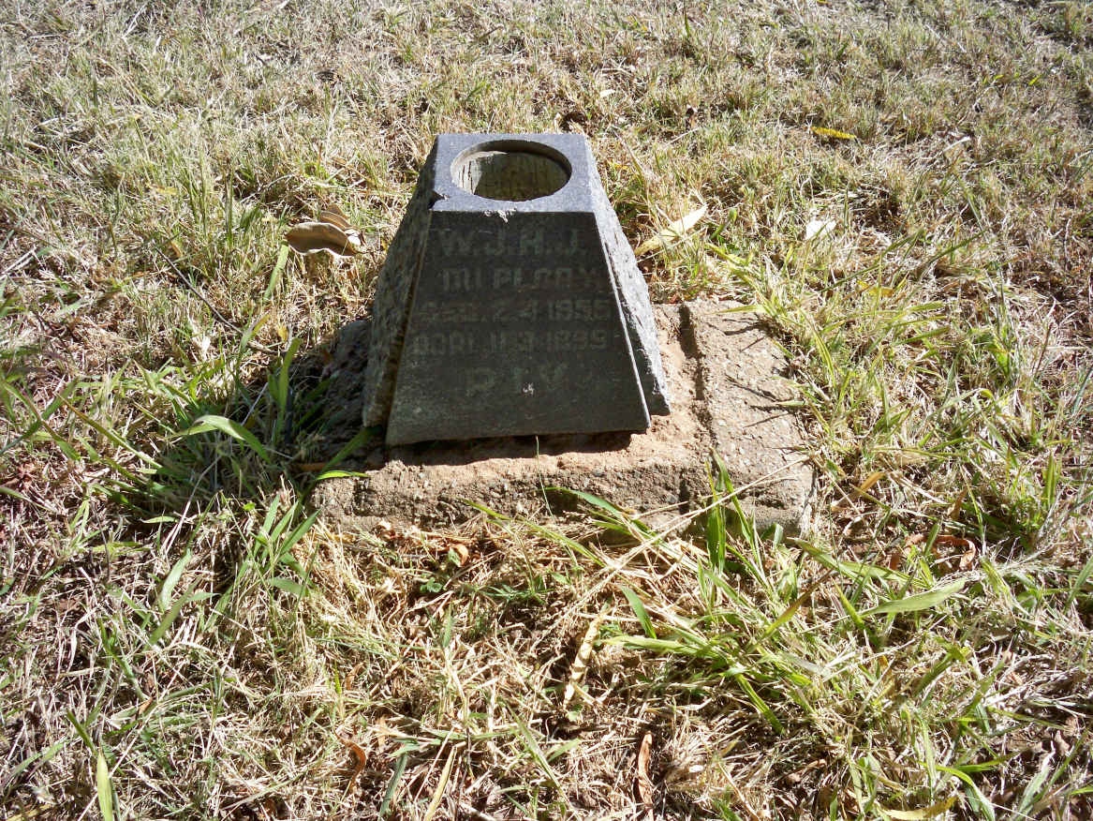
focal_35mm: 35
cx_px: 546
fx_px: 1105
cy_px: 410
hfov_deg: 52.6
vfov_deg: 40.7
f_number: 4.7
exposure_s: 1/400
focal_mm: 6.3
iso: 100
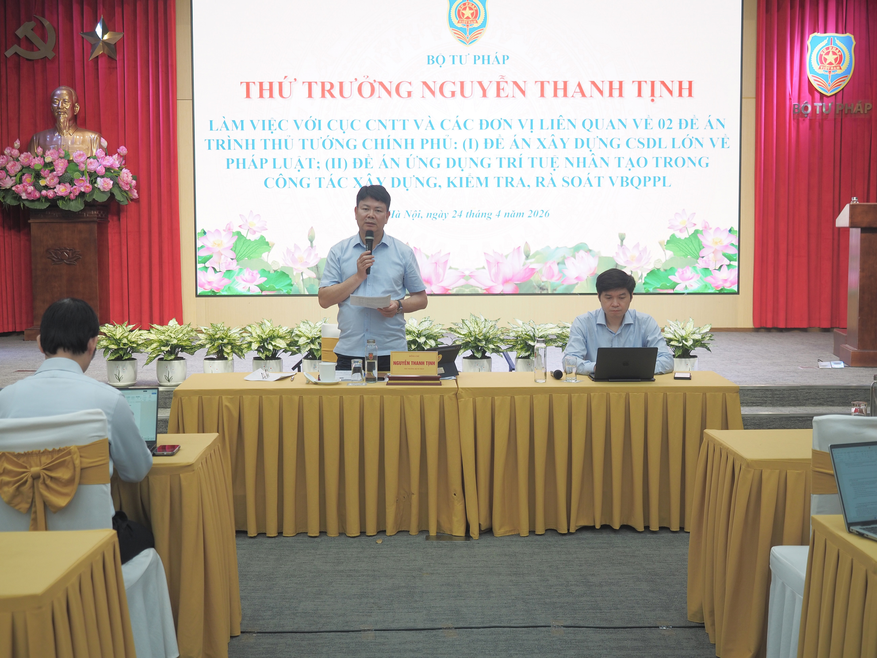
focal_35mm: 50
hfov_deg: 38.2
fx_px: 1267
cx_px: 438
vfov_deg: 29.1
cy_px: 329
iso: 200
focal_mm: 25
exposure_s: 1/80
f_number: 2.8
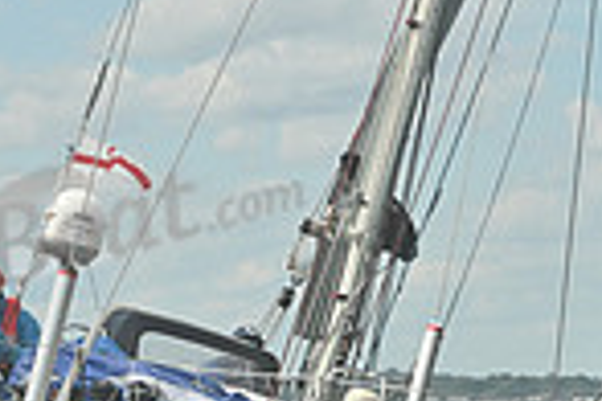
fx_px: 4933
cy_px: 407
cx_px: 520
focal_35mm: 295
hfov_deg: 7.0
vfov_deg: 4.7
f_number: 10
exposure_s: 1/1250
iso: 320
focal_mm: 75
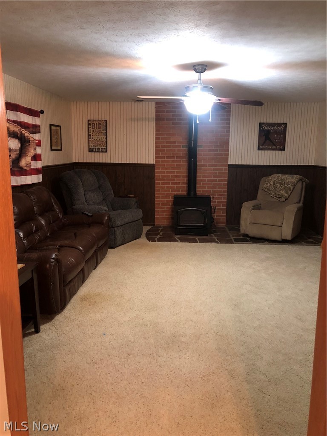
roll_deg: -1.0
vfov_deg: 63.4
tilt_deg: -10.9
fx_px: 353
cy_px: 218
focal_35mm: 28
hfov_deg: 49.7
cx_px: 164
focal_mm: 3.99
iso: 100
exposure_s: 1/9
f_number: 1.8
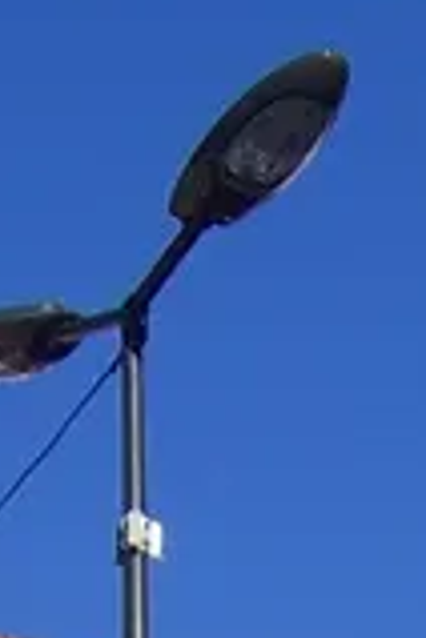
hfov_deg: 4.3
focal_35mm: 319
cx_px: 611
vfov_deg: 6.1
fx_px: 5662
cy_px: 1753
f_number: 4.3
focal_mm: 6.2
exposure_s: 1/1000
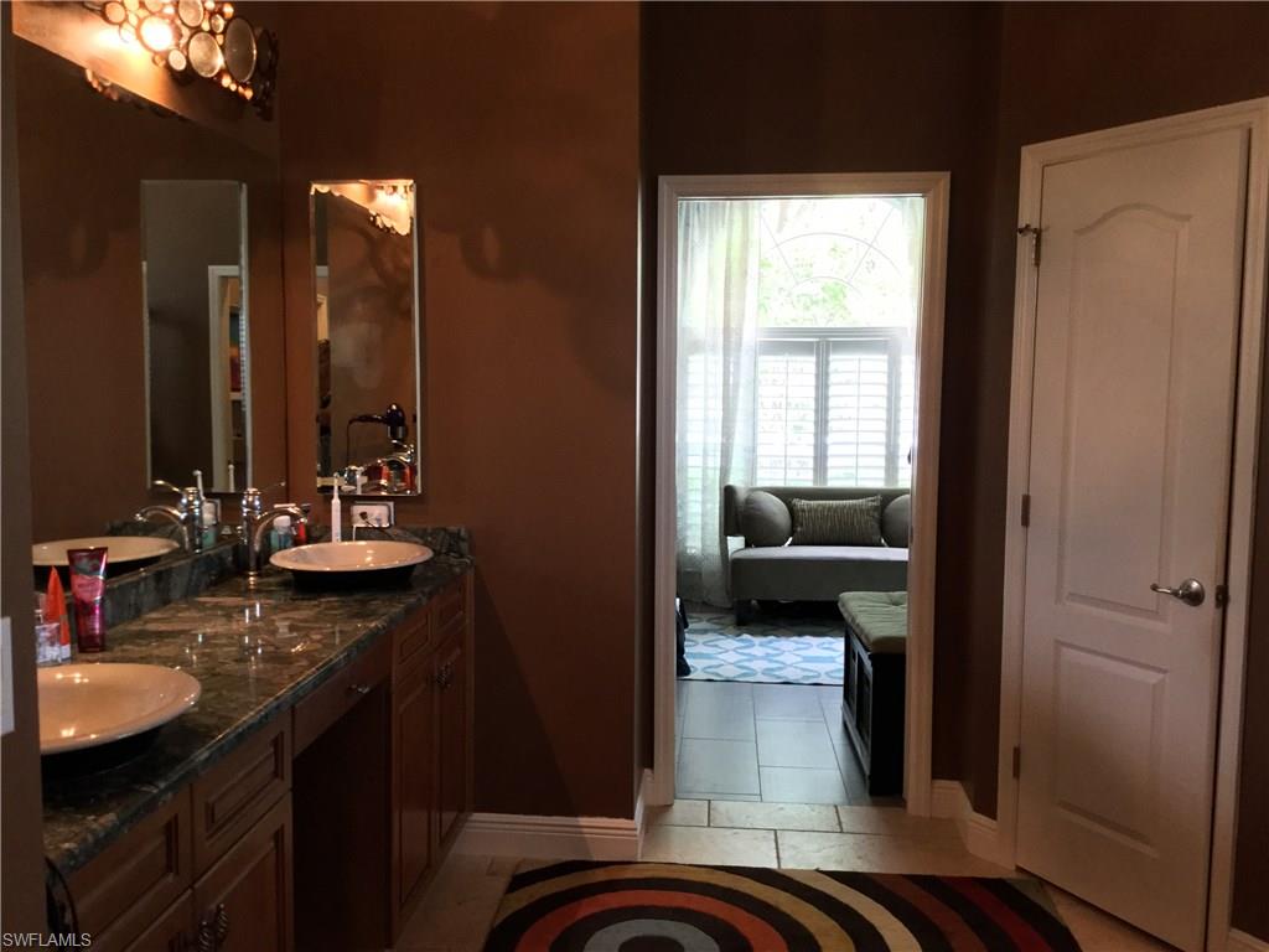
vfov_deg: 45.4
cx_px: 634
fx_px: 1136
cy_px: 476
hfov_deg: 58.4
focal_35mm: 31
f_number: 2.4
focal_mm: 3.3
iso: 160
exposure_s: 1/30
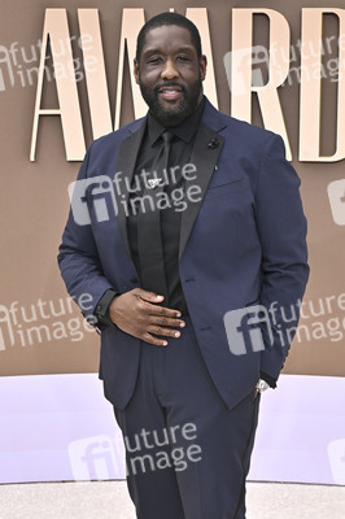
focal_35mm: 59
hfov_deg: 23.0
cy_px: 260
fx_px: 850
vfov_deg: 34.0
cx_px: 172
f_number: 10
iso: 400
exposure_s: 1/320
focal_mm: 59
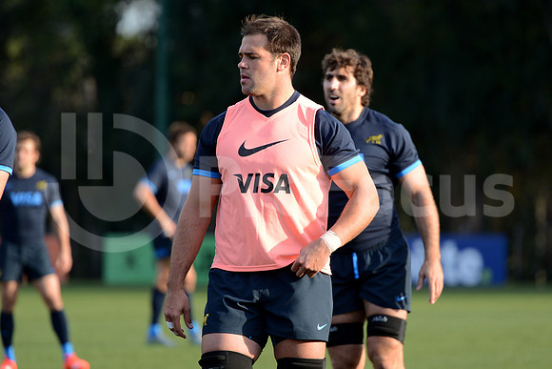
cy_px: 184
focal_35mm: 270
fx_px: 4141
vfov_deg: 5.1
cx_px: 276
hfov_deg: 7.6
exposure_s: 1/1000
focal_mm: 270
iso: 800
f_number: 4
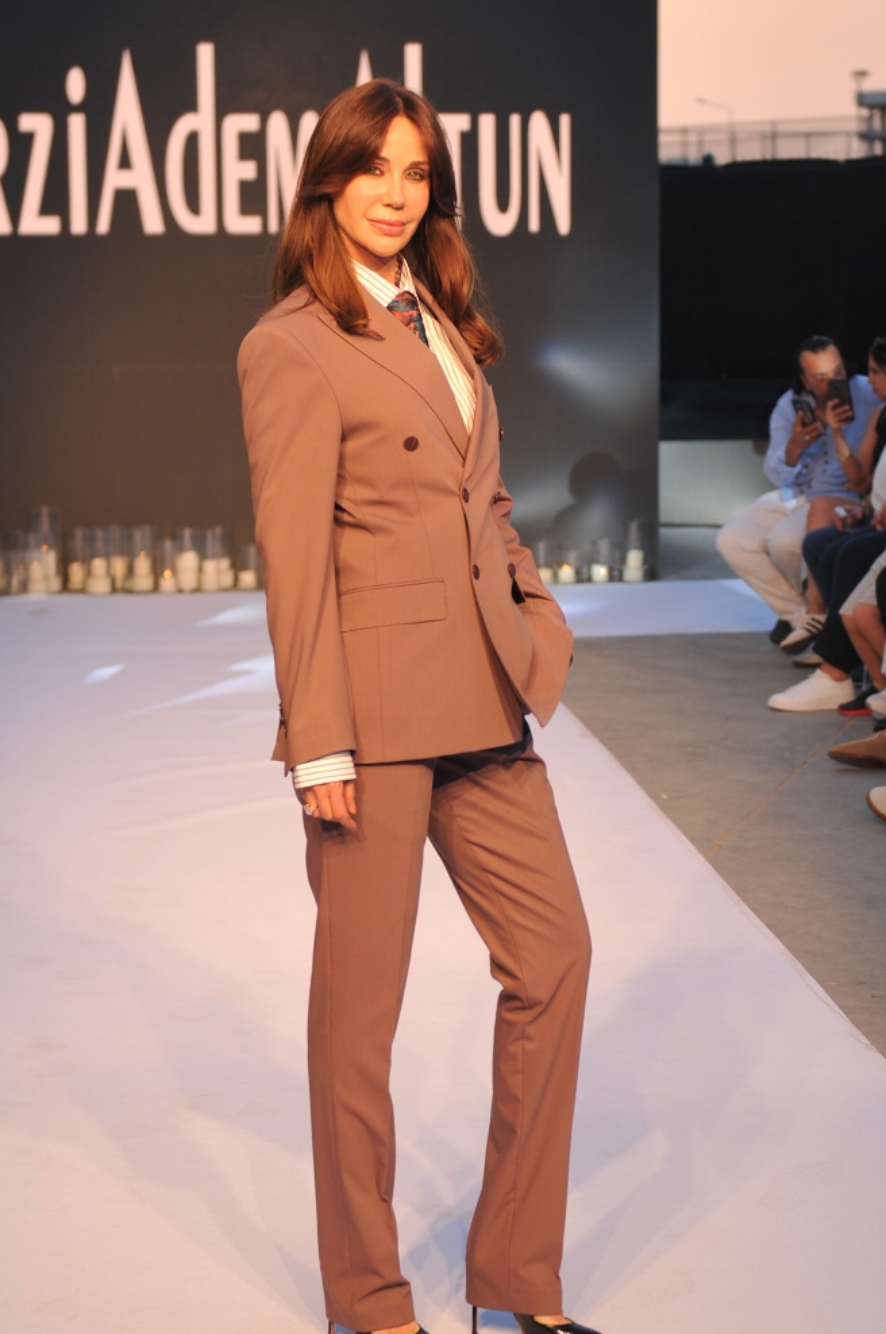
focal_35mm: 86
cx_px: 496
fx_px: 3181
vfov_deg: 23.7
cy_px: 594
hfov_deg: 15.9
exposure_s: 1/320
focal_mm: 48
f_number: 3.2
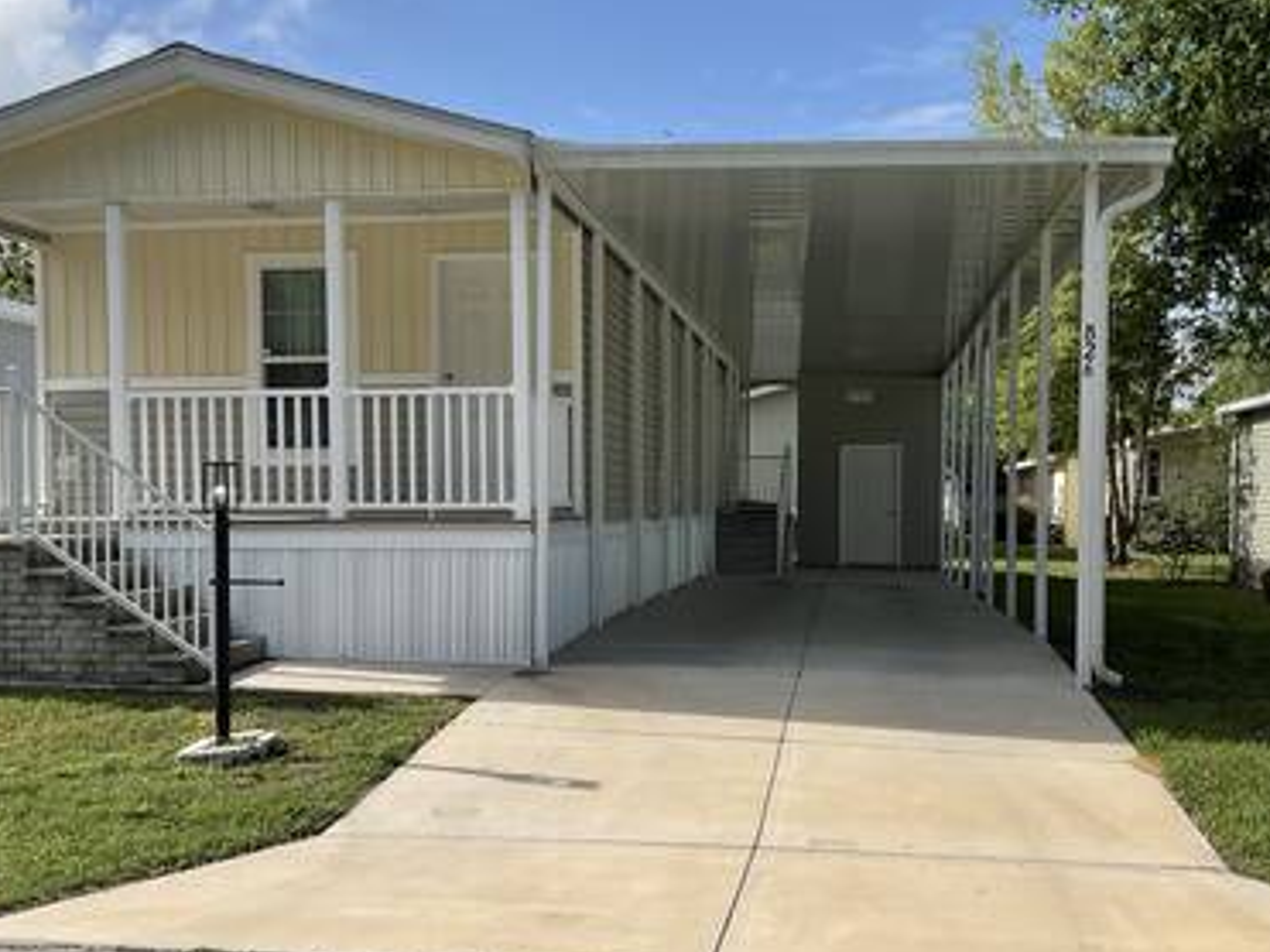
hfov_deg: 46.8
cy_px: 534
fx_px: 1467
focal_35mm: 40
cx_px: 613
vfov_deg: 35.9
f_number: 1.8
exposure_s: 1/1912
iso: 16
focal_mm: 3
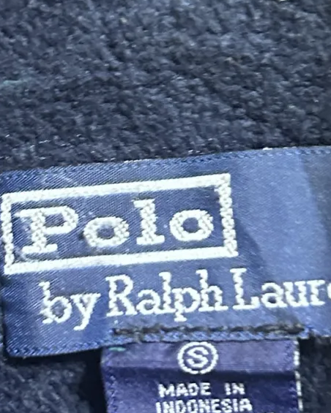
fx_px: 1408
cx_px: 173
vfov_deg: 16.6
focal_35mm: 115
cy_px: 86
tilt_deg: -52.6
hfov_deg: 13.4
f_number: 1.5
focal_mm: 5.7
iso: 640
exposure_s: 1/33
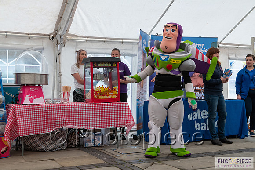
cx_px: 128
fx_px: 340
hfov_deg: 41.1
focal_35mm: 48
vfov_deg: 28.1
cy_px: 85
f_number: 6.3
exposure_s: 1/200
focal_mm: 48
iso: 450
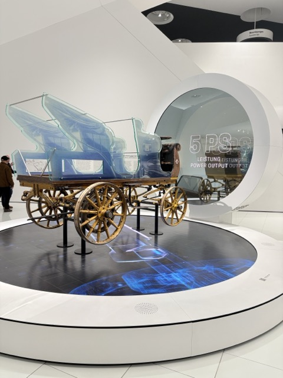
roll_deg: -1.1
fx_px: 283
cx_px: 142
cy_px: 189
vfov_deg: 67.3
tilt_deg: -5.1
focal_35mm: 26
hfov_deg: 53.1
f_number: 1.6
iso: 100
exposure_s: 1/82
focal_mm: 5.96
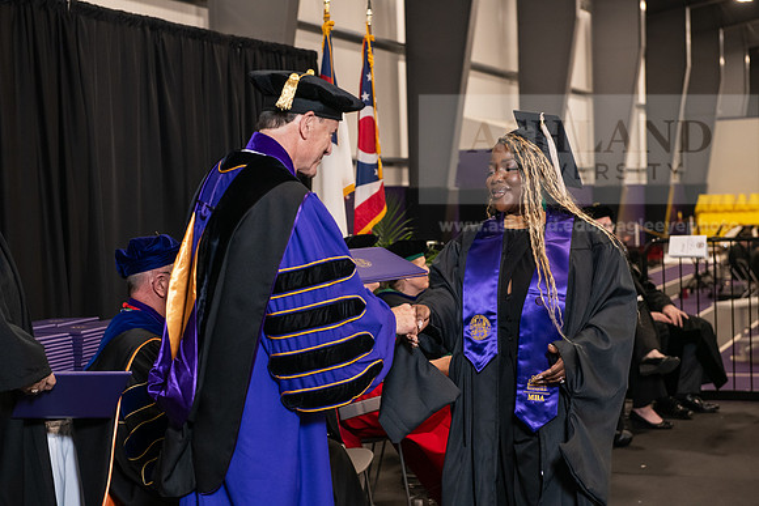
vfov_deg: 19.5
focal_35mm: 70
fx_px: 1476
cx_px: 380
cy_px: 253
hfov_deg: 28.8
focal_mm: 70
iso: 2000
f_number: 5
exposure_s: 1/125
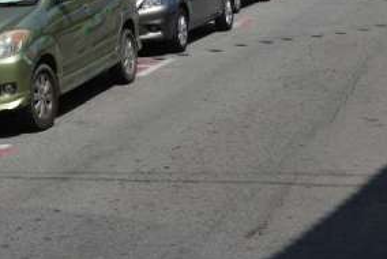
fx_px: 968
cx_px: -112
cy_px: -102
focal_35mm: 90
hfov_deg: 20.7
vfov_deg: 14.4
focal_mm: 32
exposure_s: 1/200
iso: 100
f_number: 7.1
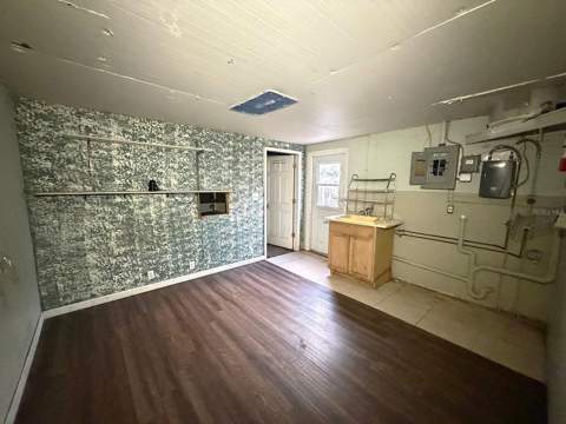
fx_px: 229
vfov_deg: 85.7
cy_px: 212
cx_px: 283
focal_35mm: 14
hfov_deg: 102.1
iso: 2500
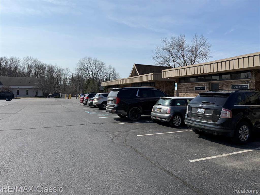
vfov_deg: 56.8
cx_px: 130
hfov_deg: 71.6
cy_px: 98
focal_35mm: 24
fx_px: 180
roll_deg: +0.8
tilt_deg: -1.3
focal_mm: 6.76
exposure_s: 1/7353
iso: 80
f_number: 1.78
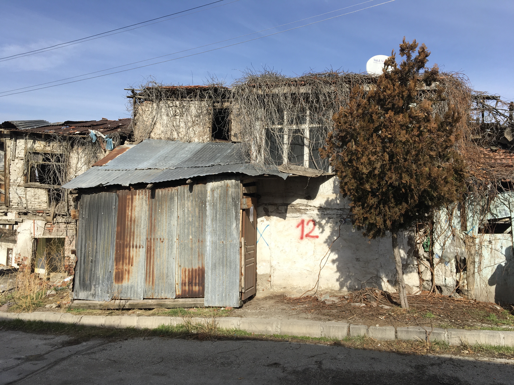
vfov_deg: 48.2
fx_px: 431
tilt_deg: +4.4
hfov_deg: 61.7
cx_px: 257
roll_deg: -1.5
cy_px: 192
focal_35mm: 29
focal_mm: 4.15
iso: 25
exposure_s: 1/1709
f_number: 2.2
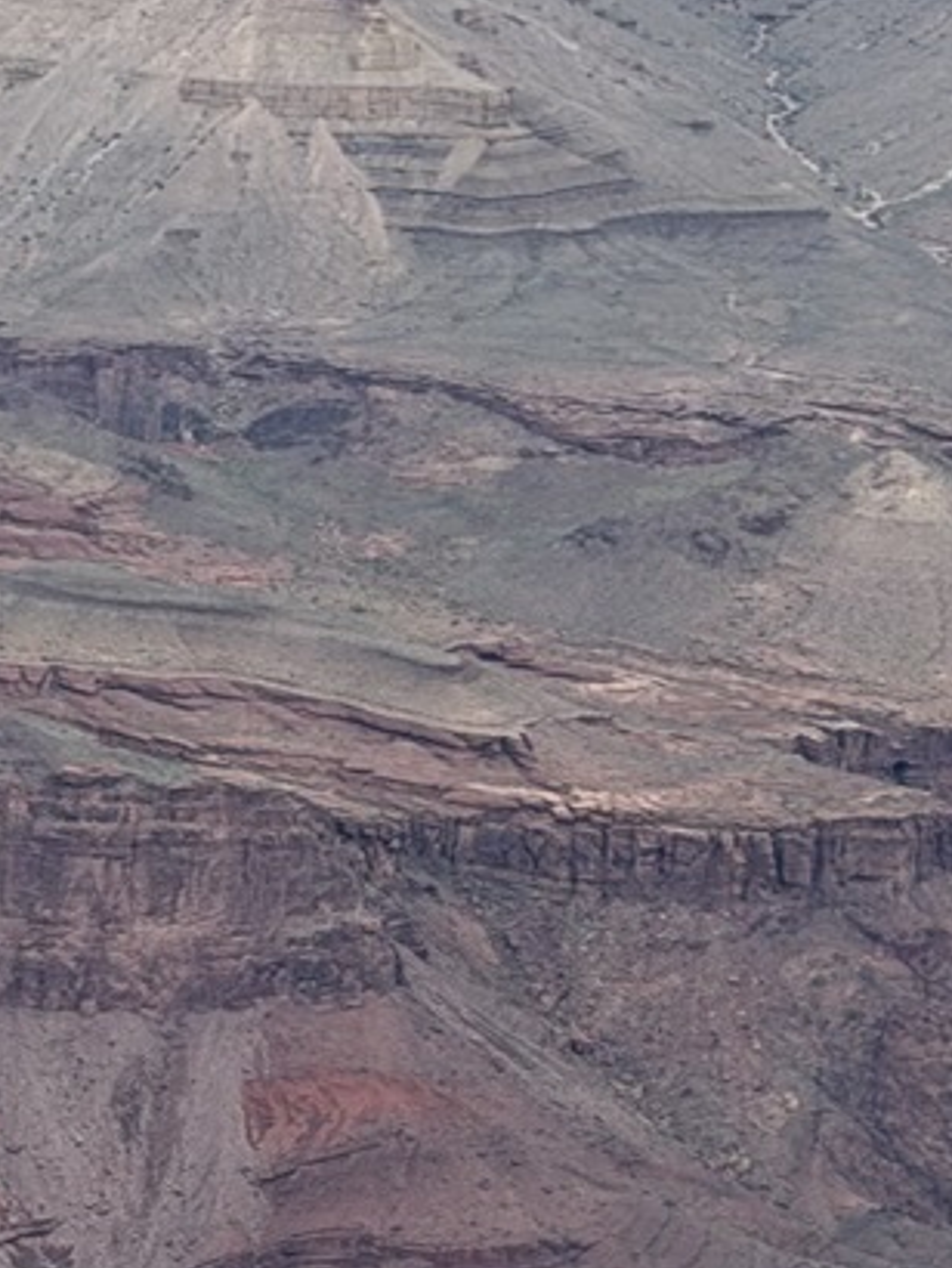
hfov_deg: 6.4
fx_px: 8572
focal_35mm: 234
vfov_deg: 8.4
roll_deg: -1.9
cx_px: 260
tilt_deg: -15.5
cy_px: 1302
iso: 64
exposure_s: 1/2667
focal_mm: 6.76
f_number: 1.78
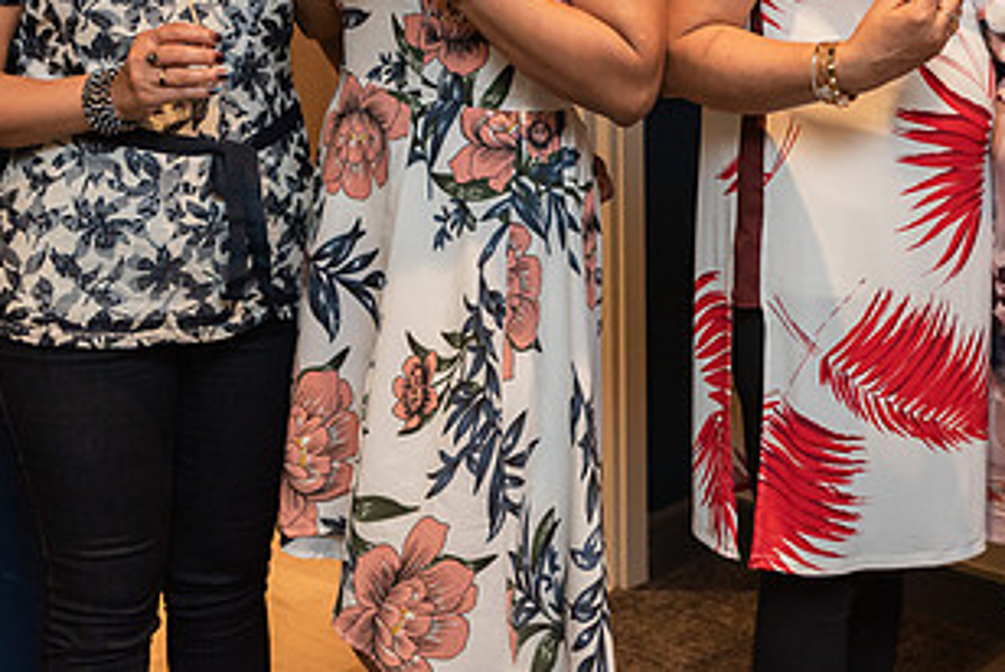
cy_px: -2
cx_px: 782
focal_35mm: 66
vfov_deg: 20.0
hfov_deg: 29.9
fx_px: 1844
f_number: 3.5
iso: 2000
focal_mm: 32
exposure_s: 1/160
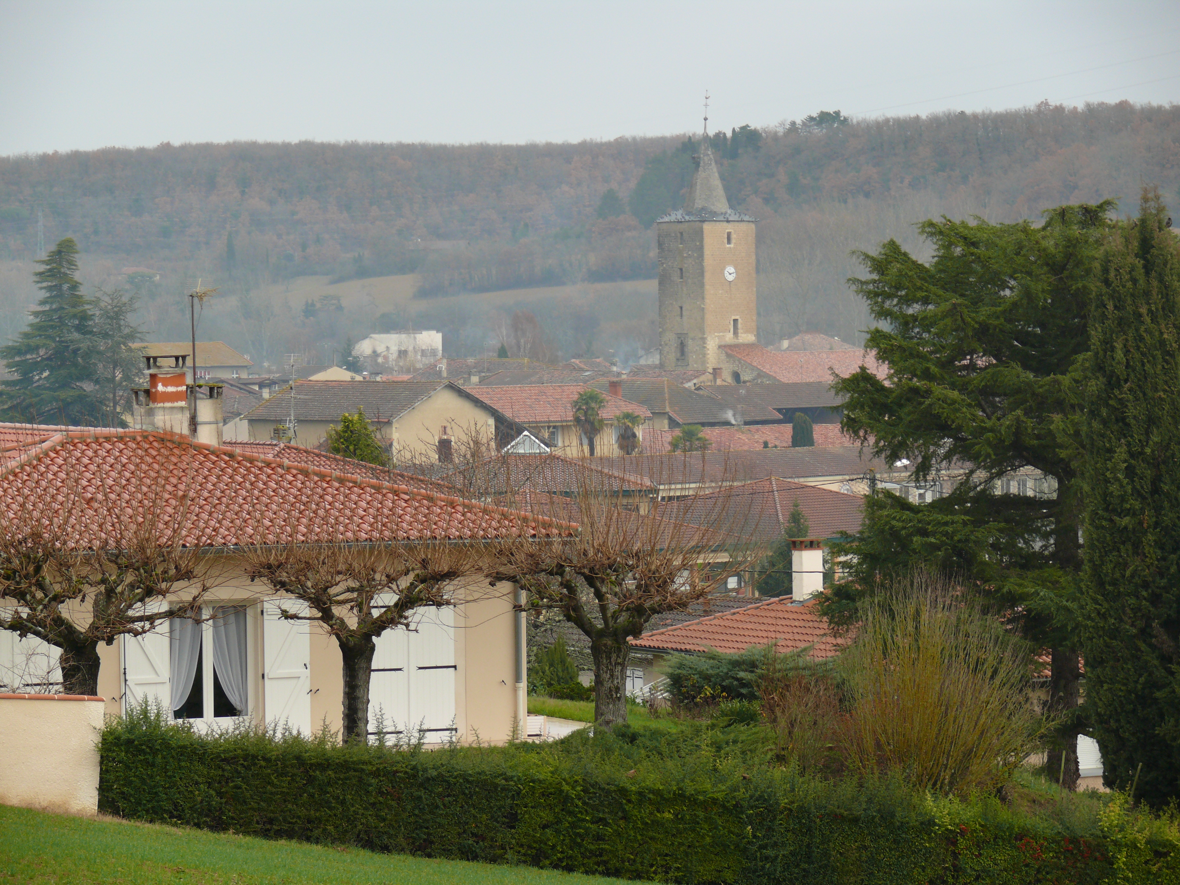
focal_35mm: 149
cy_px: 442
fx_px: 5079
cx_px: 590
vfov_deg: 10.0
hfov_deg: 13.3
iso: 100
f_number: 3.6
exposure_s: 1/100
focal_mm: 31.4
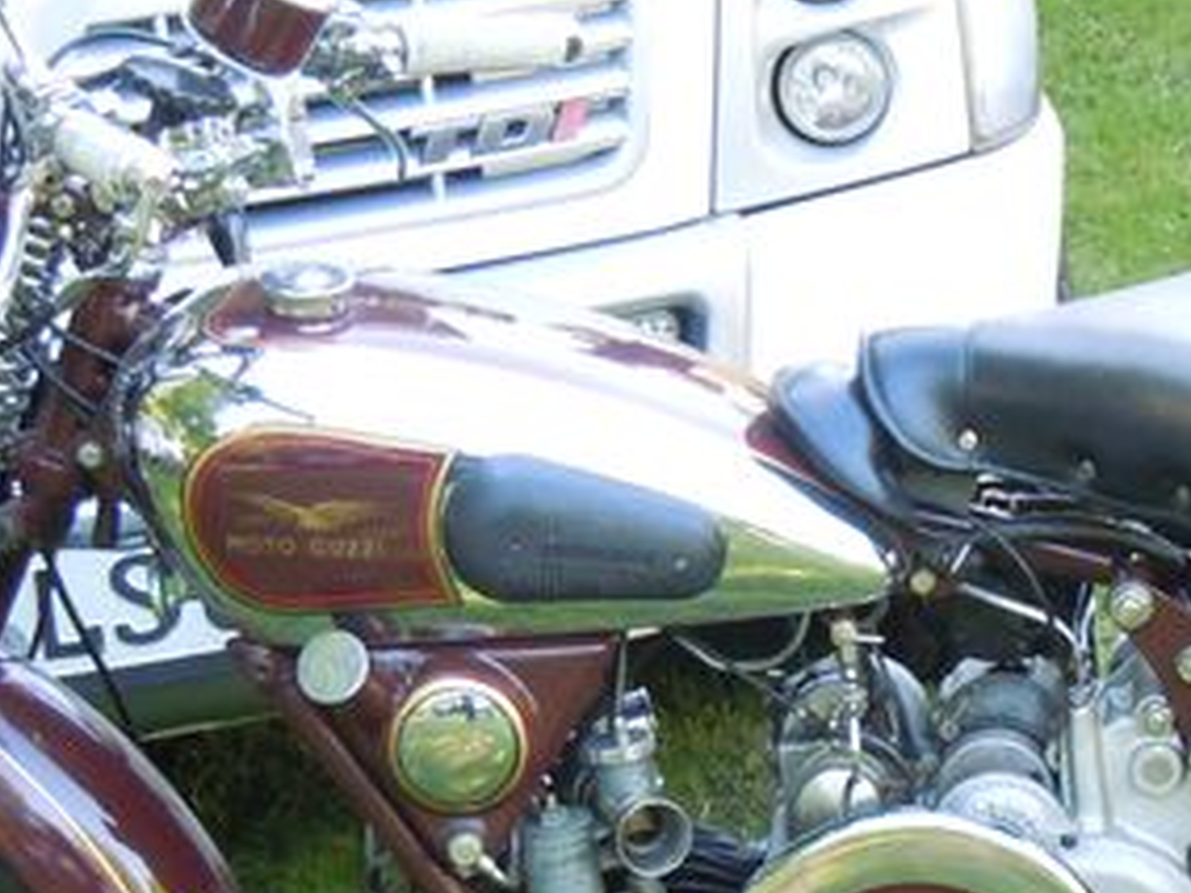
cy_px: 1002
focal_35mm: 166
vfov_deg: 8.9
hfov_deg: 11.8
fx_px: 5711
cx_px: 1069
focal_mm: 10.6
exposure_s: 1/50
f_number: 4
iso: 400
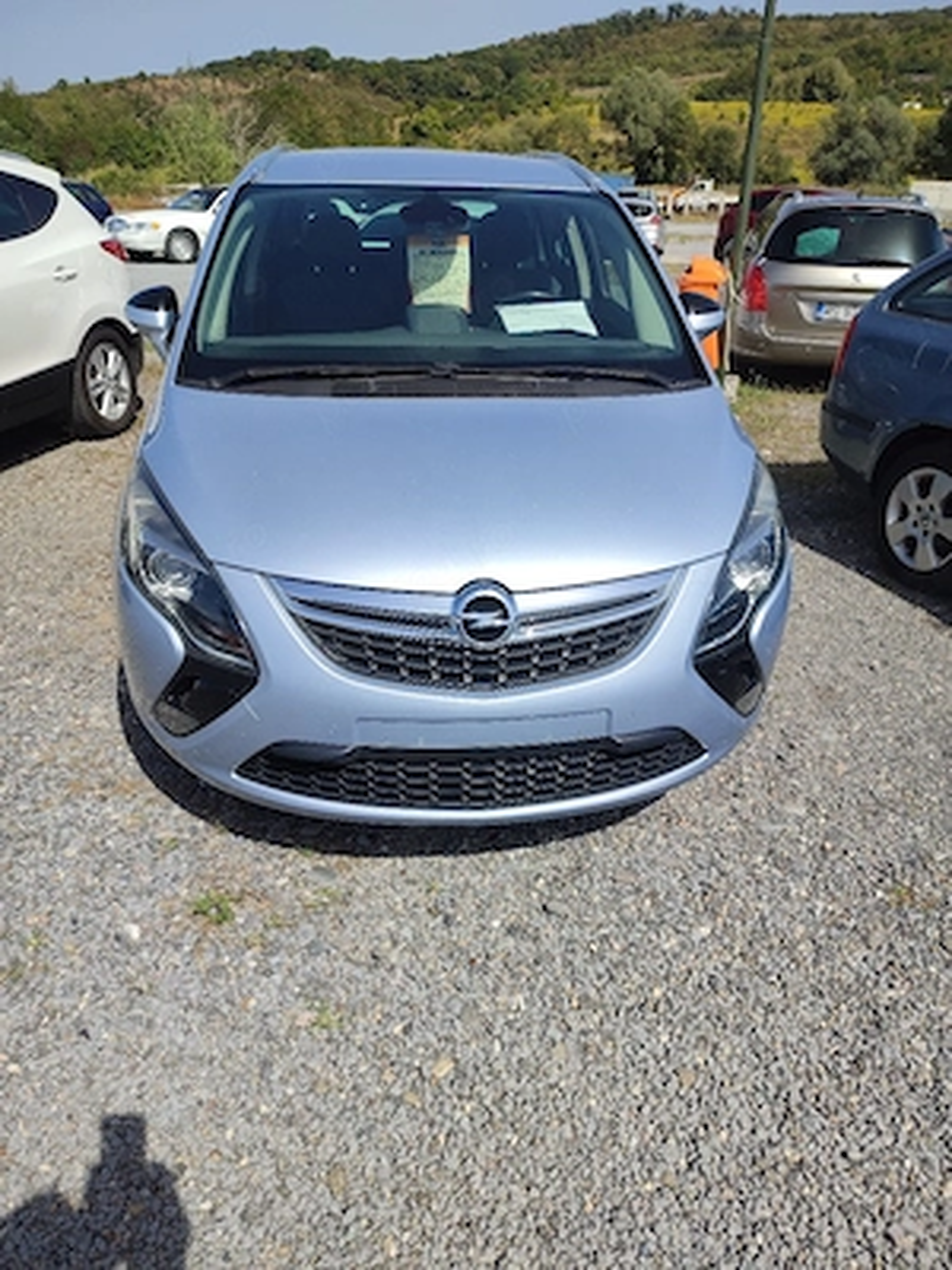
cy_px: 635
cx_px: 476
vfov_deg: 71.6
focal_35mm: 24
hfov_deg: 56.8
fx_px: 880
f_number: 1.89
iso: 50
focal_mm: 5.89
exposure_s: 1/1000
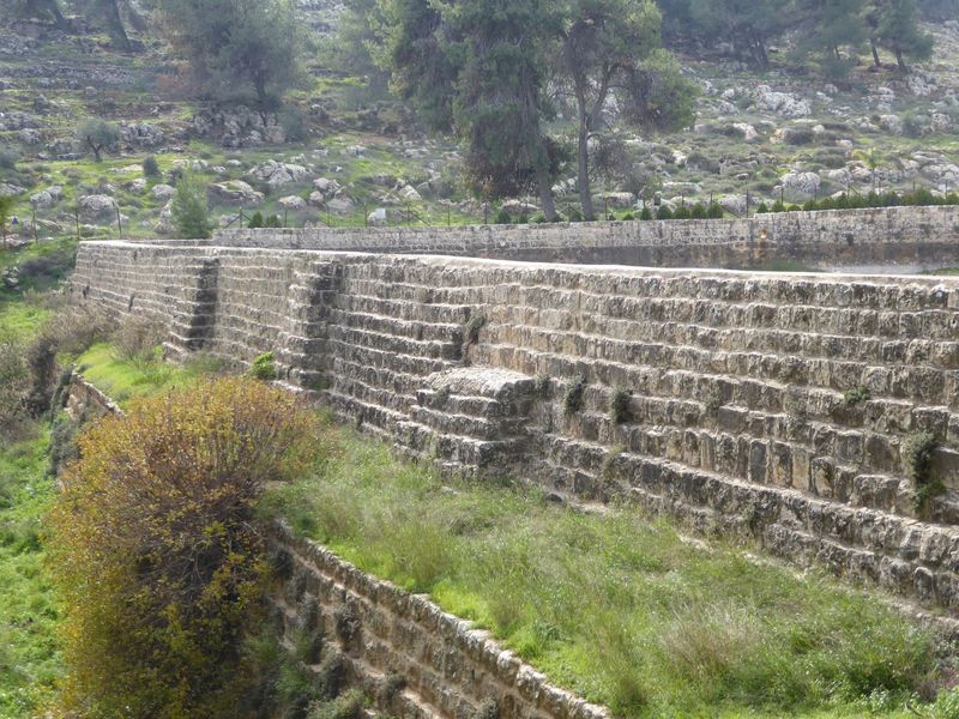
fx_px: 1579
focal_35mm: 57
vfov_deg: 25.7
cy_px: 360
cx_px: 480
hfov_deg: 33.8
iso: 80
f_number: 4.1
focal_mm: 9.6
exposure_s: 1/125
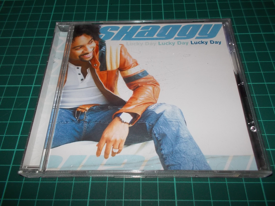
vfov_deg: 48.2
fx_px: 230
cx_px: 138
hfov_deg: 61.7
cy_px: 103
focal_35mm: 29
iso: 200
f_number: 3.3
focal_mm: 4.1
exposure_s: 1/30
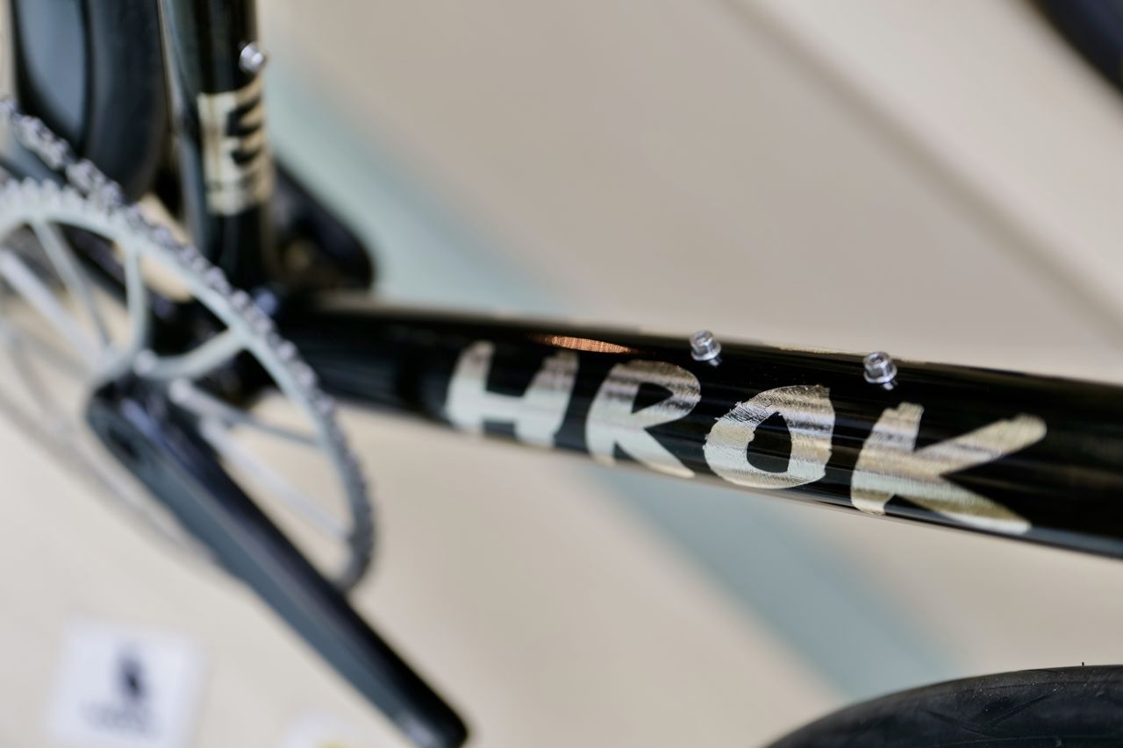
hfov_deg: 39.6
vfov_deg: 27.0
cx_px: 562
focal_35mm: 50
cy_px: 374
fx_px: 1559
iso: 100
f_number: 1.6
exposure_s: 1/160
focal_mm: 50
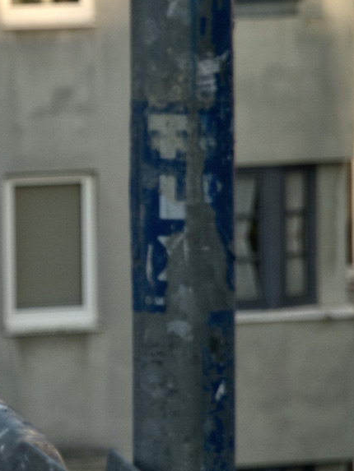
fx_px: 3489
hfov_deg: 5.8
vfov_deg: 7.7
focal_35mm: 256
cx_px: -136
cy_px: 160
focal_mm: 46.1
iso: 125
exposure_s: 1/320
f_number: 5.6
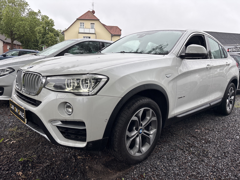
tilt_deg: -8.7
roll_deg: -2.1
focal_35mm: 26
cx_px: 120
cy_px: 90
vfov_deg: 53.1
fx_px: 180
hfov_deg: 67.3
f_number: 1.6
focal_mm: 5.96
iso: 50
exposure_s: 1/550
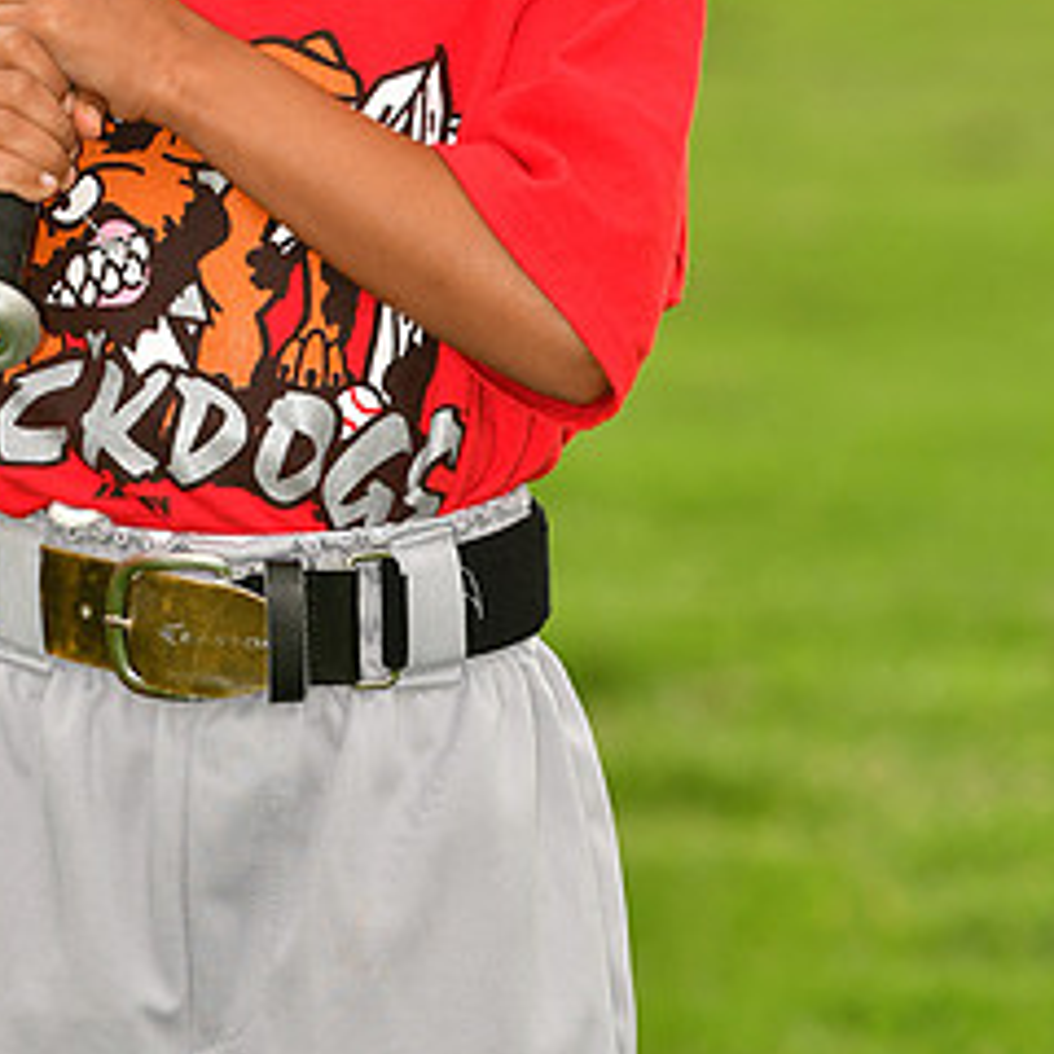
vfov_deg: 4.1
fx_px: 14847
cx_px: 257
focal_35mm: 431
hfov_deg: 4.1
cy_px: -162
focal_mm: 140
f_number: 5
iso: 200
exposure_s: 1/500
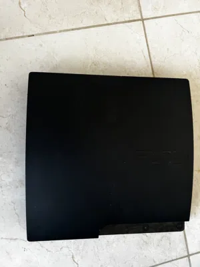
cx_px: 100
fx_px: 200
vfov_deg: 67.3
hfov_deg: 53.1
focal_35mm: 26
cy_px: 134
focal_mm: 5.7
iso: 500
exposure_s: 1/56
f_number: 1.5
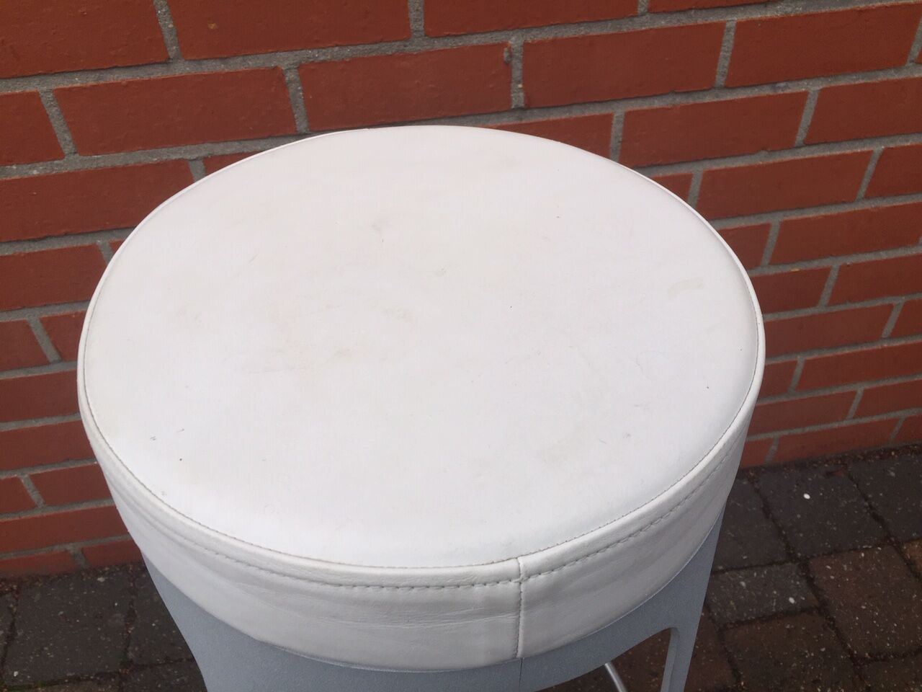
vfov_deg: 48.2
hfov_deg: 61.7
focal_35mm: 29
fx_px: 772
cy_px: 346
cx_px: 461
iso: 32
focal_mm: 4.15
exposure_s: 1/223
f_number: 2.2
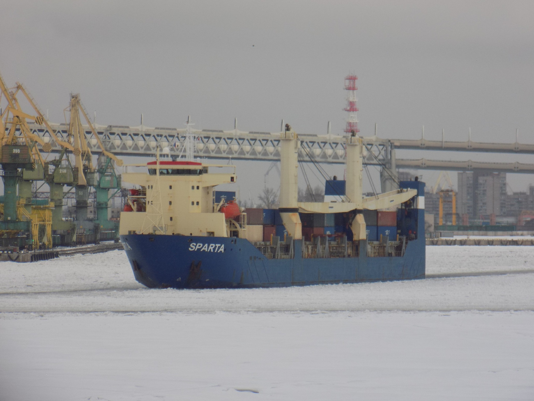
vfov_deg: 6.8
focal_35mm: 217
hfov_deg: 9.1
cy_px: 200
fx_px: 3348
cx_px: 267
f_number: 5.5
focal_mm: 38.6
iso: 80
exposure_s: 1/500
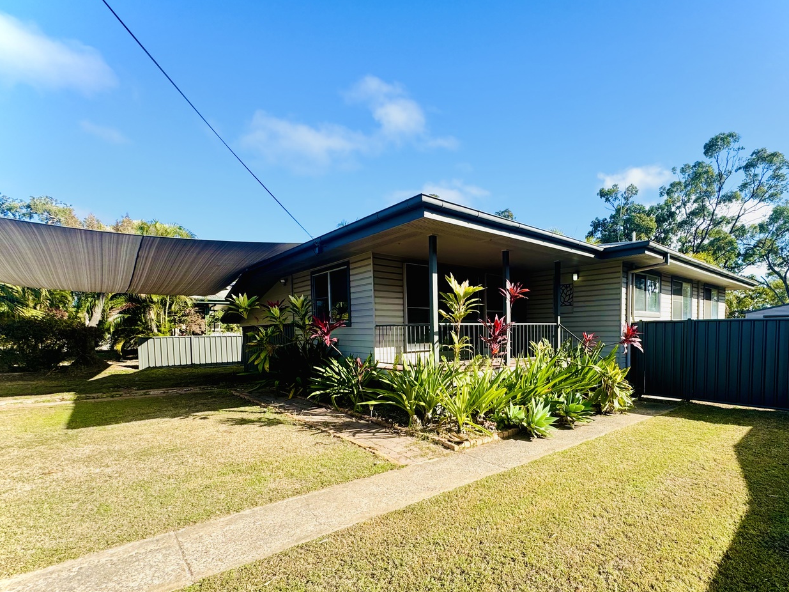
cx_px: 457
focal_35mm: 17
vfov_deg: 74.0
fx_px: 387
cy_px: 352
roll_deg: +1.5
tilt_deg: -3.1
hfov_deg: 90.3
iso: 40
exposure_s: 1/756
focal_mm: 2.22
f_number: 2.2
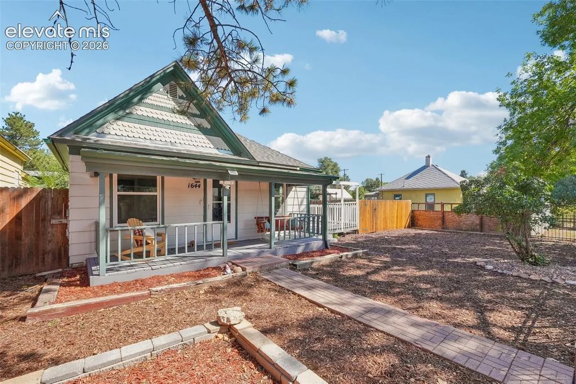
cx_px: 288
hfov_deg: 100.4
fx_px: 240
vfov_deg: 77.3
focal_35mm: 15
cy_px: 192
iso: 800
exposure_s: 1/500
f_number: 8
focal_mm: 10
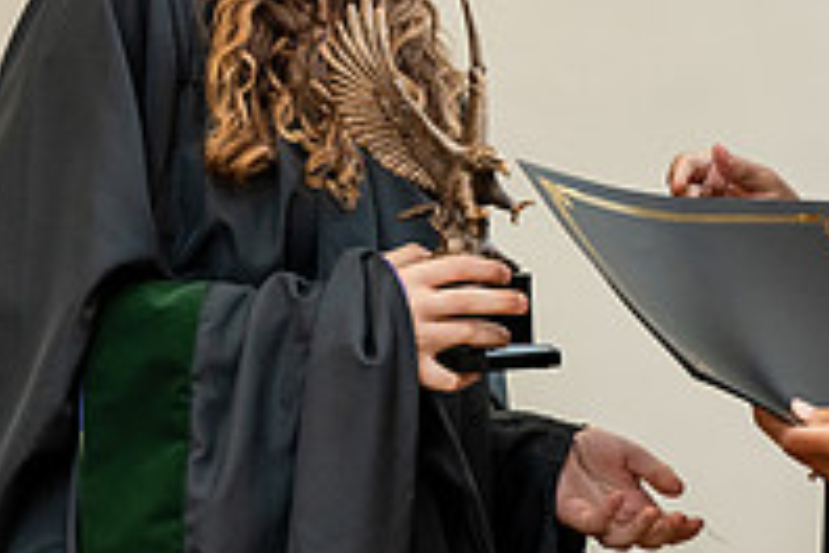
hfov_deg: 6.7
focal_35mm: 308
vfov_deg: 4.5
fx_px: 7092
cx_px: 783
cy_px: 36
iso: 1600
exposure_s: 1/200
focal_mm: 105
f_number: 3.2
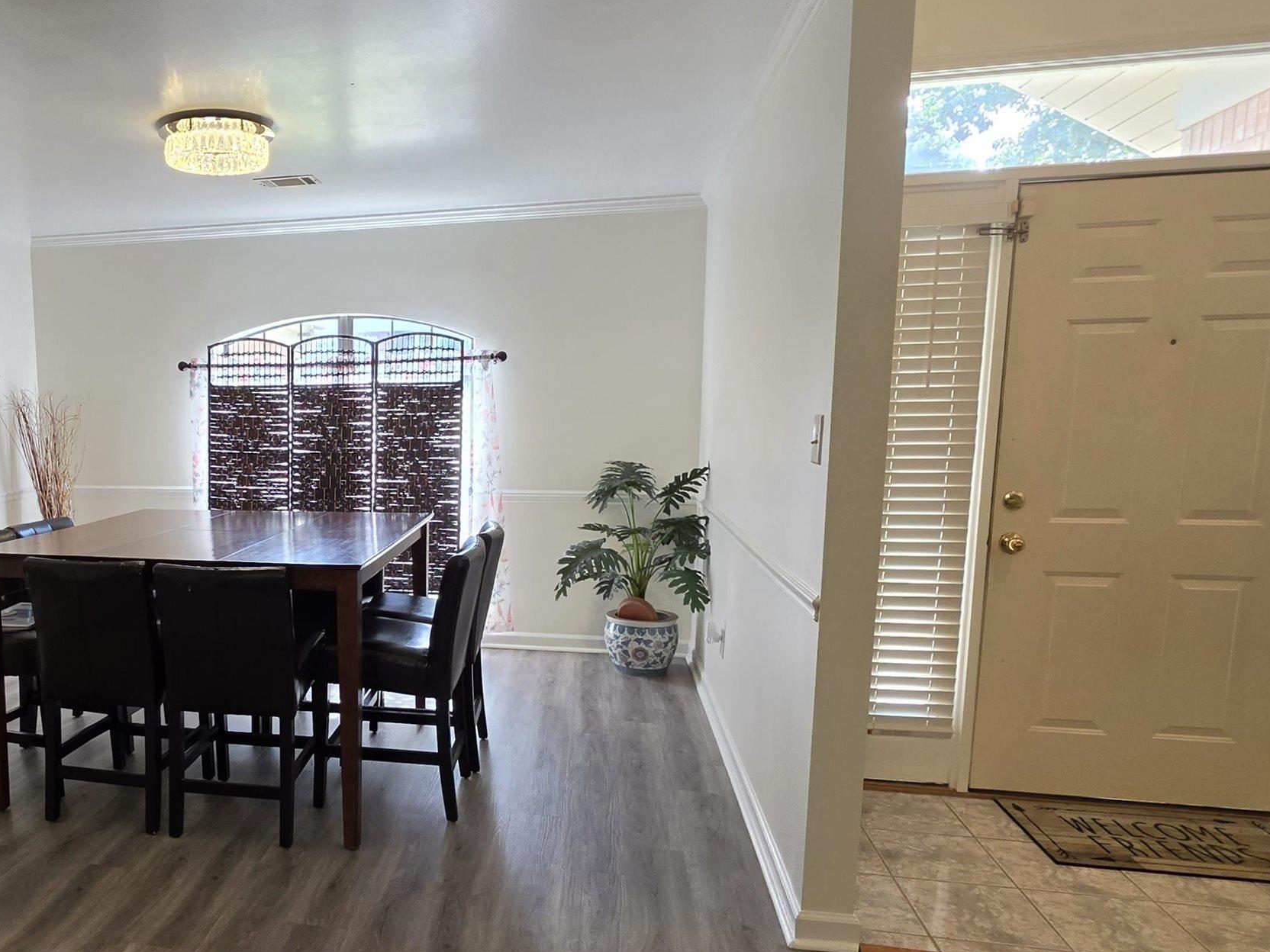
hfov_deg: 67.2
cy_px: 534
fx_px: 881
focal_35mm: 24
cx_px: 322
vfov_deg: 56.7
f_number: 1.9
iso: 80
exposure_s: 1/120
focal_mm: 2.2
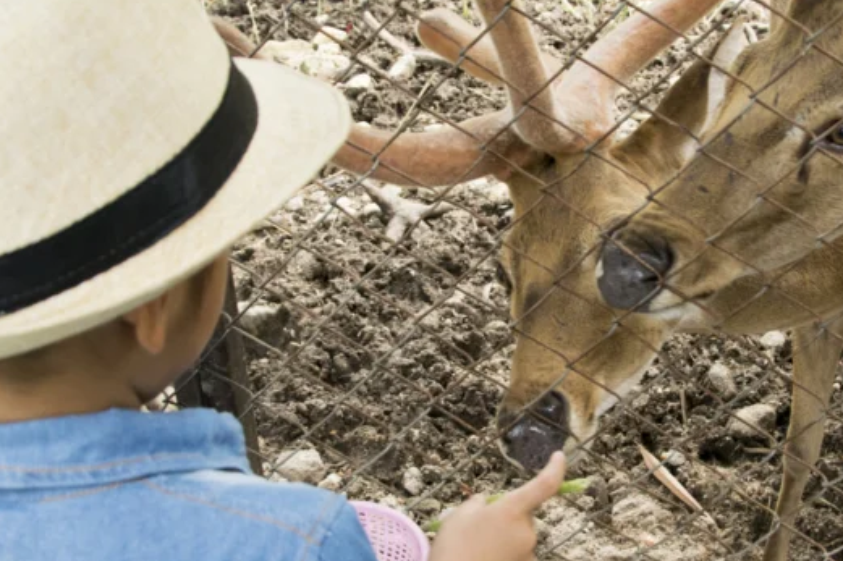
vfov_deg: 24.2
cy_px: 262
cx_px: 557
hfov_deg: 35.3
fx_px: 1311
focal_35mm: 56
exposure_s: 1/90
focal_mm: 18
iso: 400
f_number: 4.8
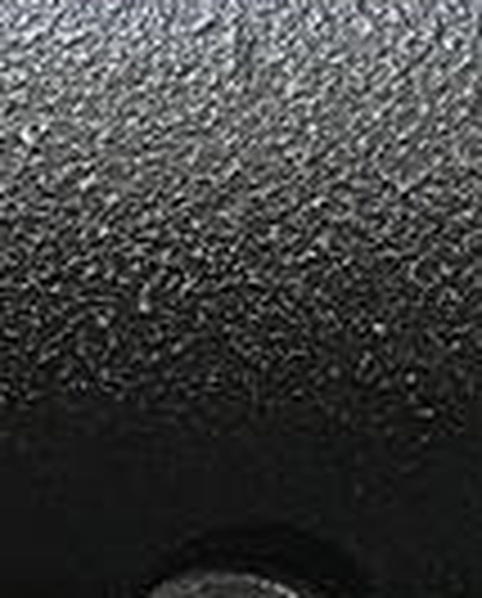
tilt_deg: -77.1
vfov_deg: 14.1
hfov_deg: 11.3
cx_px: -5
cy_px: 220
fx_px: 2417
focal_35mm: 136
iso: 32
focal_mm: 4.15
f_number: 2.2
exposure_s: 1/30
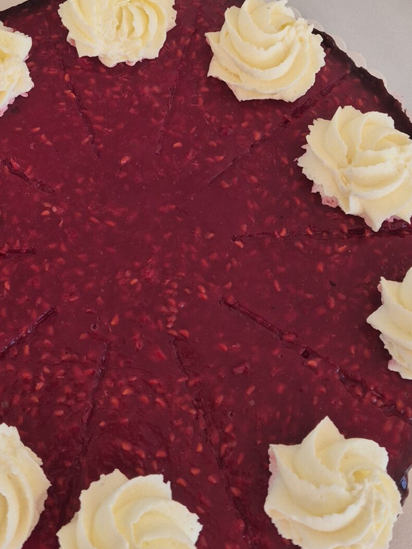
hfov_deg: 26.1
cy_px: 44
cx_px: 171
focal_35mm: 56
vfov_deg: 32.4
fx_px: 888
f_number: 1.8
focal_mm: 5.4
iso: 100
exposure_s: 1/180
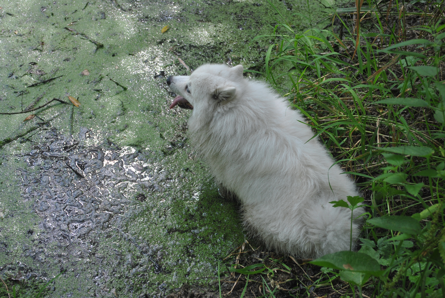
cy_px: 149
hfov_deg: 35.0
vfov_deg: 23.8
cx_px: 222
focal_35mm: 57
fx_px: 705
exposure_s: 1/100
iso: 200
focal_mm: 38
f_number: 5
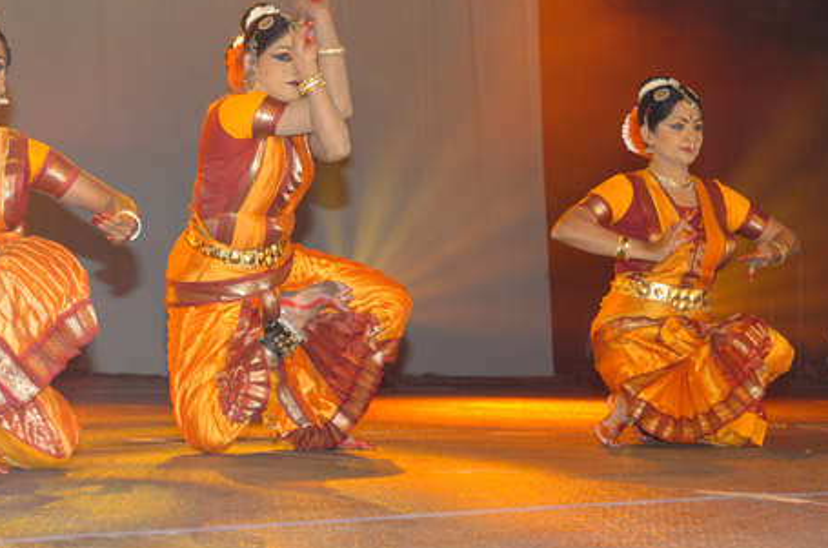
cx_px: 318
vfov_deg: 15.6
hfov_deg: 23.4
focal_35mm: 87
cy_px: 223
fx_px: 1996
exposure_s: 1/60
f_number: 4
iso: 400
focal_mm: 44
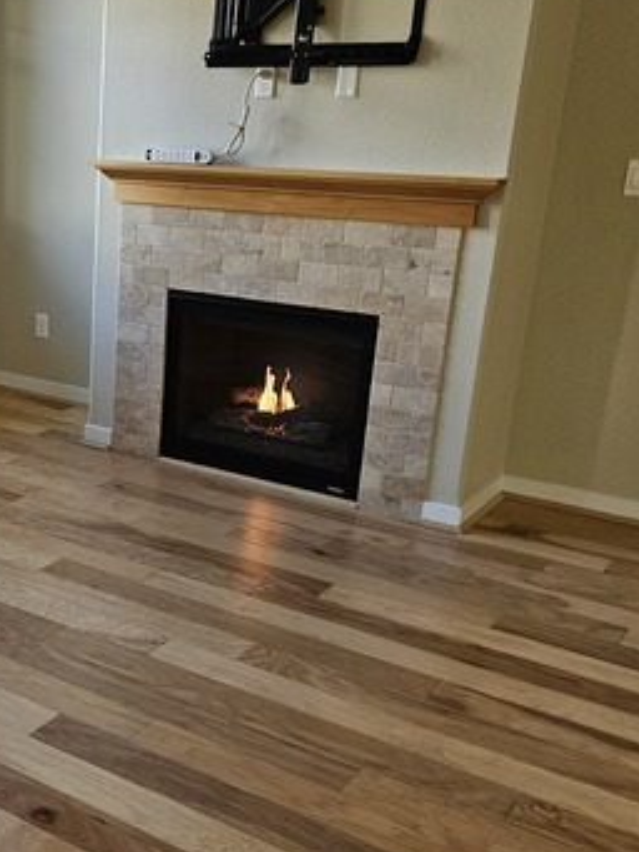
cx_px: 30
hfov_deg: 30.4
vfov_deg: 42.0
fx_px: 1107
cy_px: 478
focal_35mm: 45
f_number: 1.8
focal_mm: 5.4
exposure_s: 1/170
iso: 400
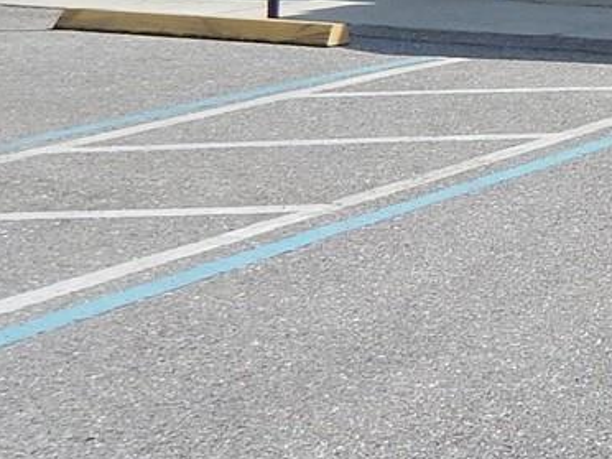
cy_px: -46
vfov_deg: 14.6
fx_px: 1750
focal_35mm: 99
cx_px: 1204
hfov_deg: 15.8
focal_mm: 4
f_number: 6
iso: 125
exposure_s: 1/500
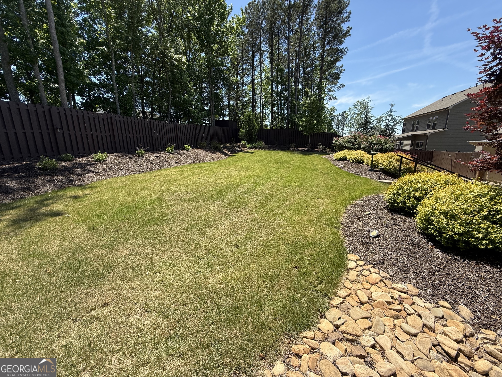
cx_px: 251
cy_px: 188
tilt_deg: -12.5
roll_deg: +0.9
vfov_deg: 85.7
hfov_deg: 102.1
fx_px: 203
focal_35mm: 14
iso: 50
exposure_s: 1/1087
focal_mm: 2.22
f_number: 2.2
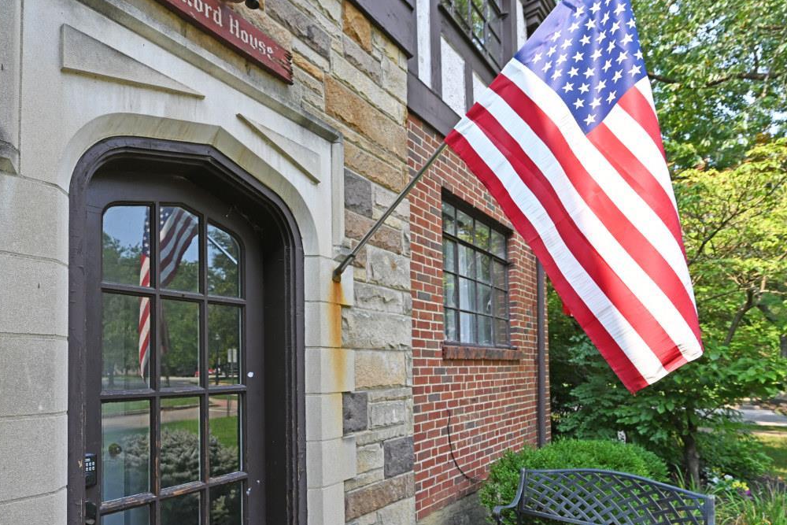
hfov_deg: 80.1
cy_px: 349
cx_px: 308
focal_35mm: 21
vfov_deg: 58.2
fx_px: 459
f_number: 5.6
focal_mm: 14
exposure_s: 1/250
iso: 200
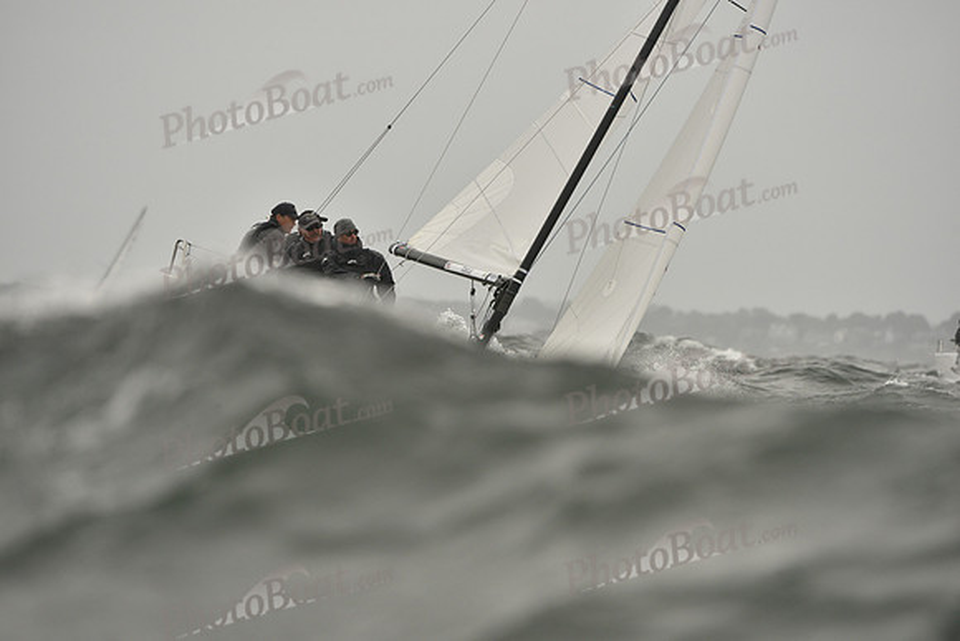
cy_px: 320
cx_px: 480
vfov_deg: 3.4
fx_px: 10669
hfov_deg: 5.2
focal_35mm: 400
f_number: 7.1
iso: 400
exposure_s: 1/1250
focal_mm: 400
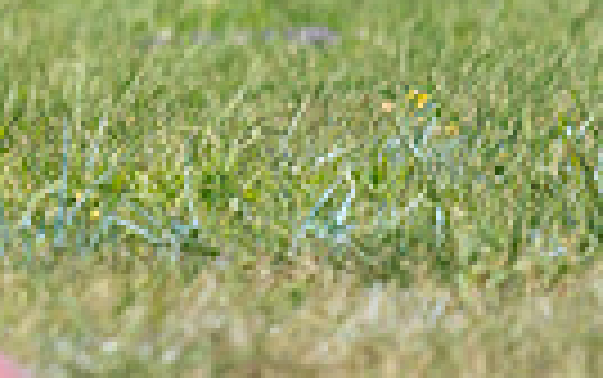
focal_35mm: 1477
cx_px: -490
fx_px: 24293
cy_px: -272
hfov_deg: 1.4
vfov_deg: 0.9
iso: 1000
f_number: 6.3
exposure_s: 1/4000
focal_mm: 335
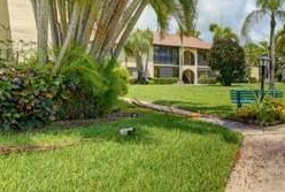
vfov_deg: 42.2
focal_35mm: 31
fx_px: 246
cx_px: 274
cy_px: 68
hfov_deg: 50.7
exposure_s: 1/1000
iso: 800
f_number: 8
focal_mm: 16
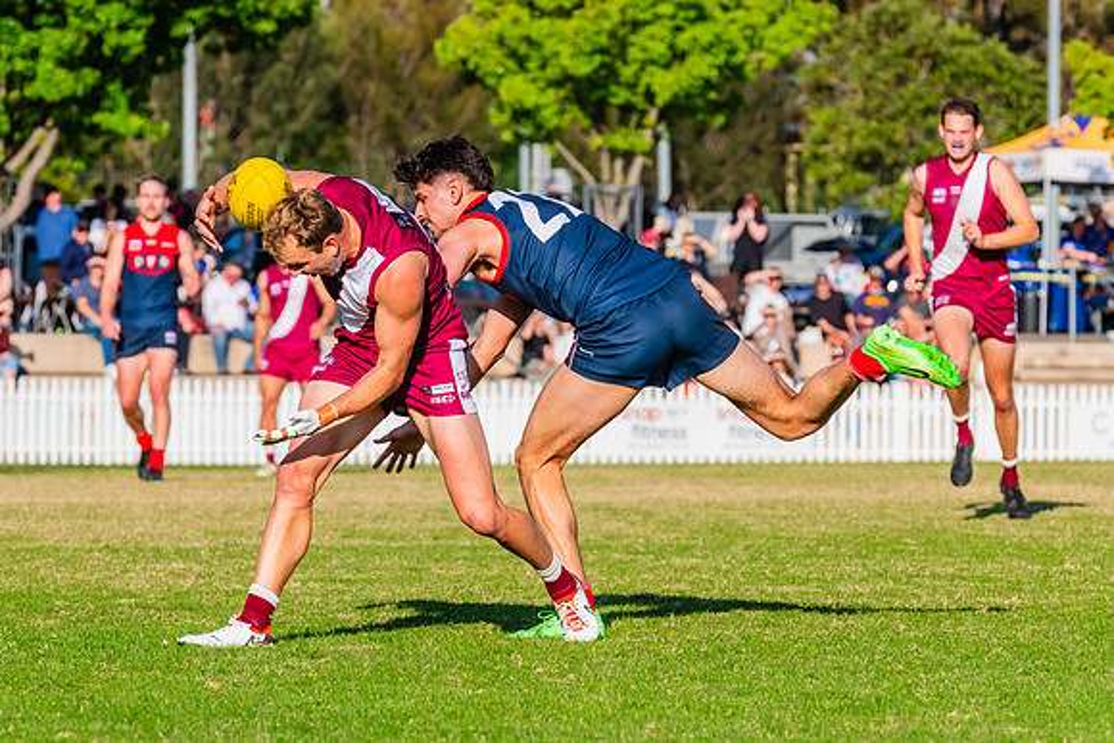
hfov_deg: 5.9
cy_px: 337
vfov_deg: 3.9
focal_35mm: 350
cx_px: 411
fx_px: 10819
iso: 800
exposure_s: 1/1250
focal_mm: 270
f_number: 11
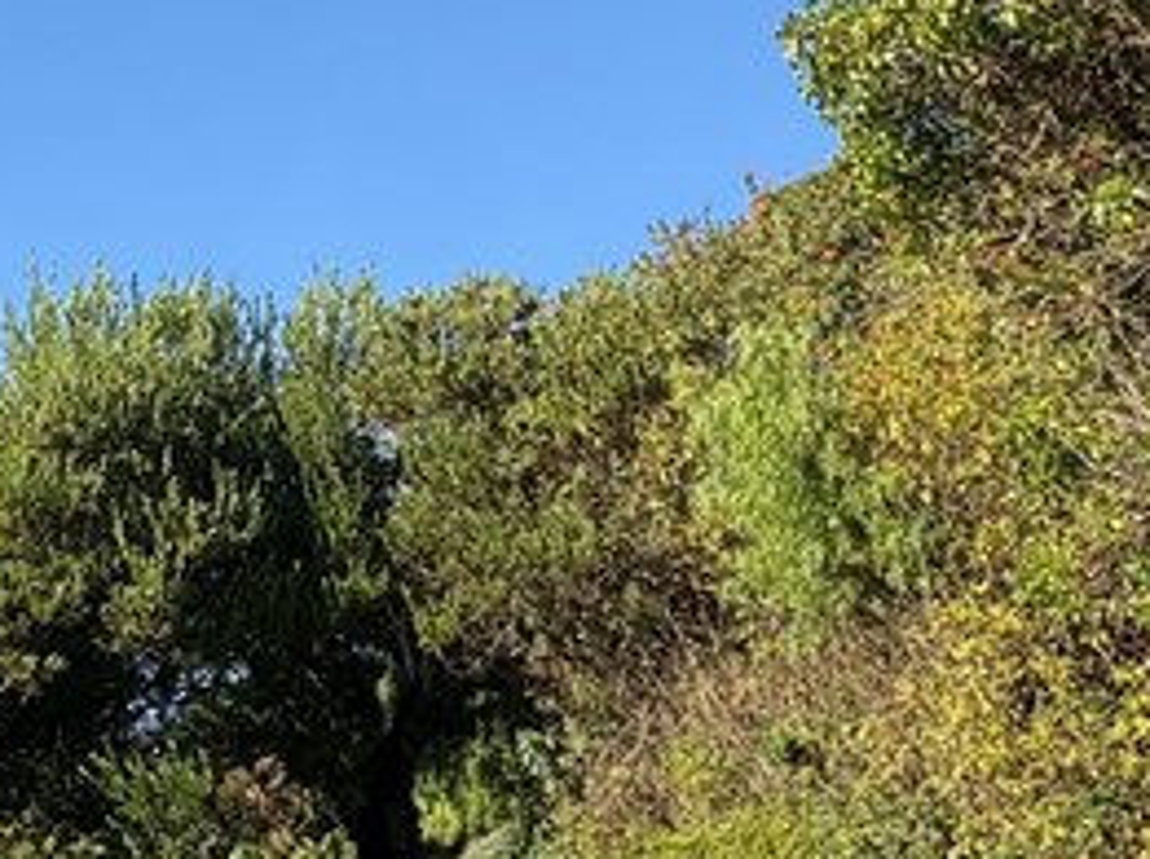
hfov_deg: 33.4
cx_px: 150
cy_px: 383
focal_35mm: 55
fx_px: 1825
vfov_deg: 26.5
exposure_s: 1/932
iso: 40
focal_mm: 2.22
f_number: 2.2
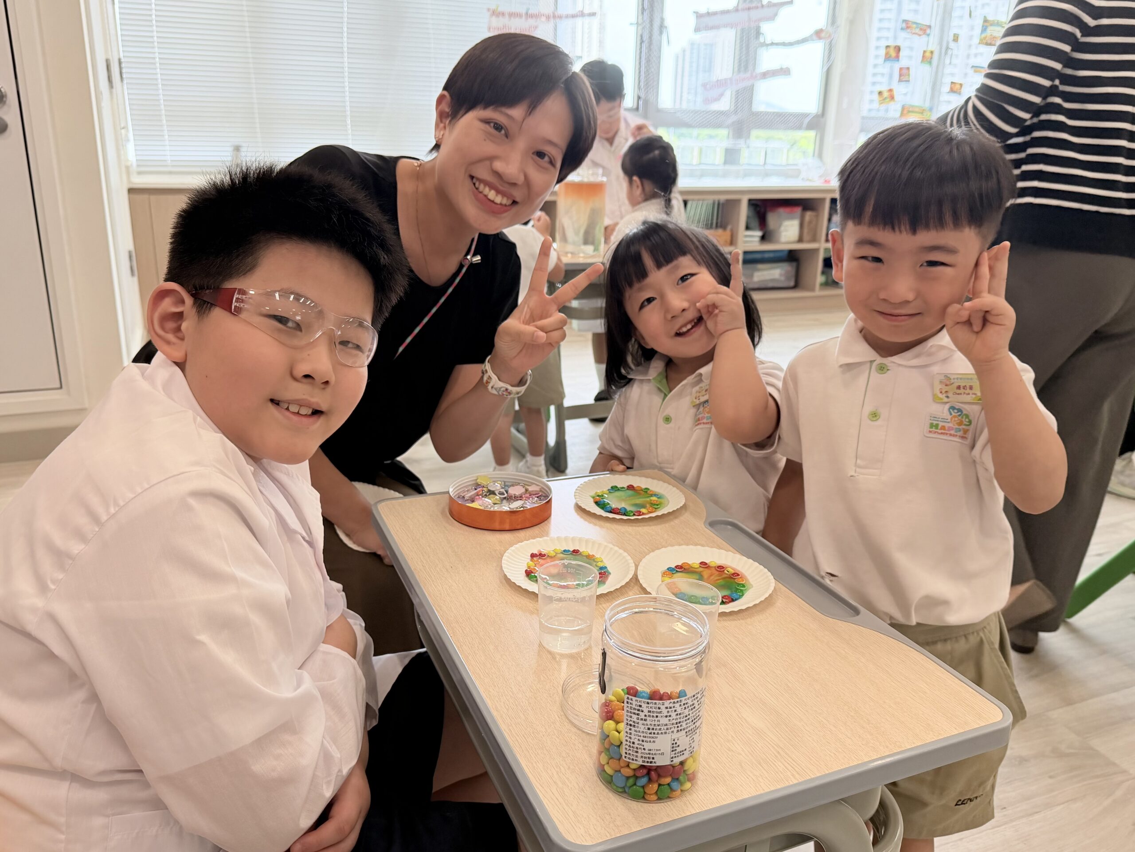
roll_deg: -1.7
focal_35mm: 24
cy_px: 426
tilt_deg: -19.2
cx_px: 568
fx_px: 787
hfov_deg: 71.6
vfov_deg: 56.8
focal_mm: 6.76
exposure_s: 1/228
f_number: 1.78
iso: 200
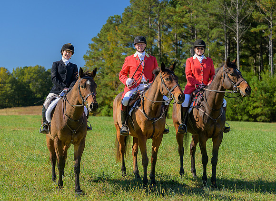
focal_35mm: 82
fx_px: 647
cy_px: 95
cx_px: 145
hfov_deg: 24.1
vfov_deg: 17.6
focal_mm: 70
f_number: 3.2
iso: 200
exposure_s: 1/640
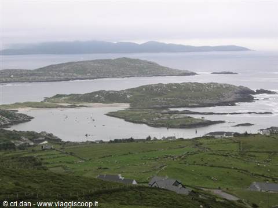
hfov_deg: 22.0
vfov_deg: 16.6
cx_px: 139
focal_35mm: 89
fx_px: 715
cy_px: 104
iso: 64
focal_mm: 18.6
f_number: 5.3
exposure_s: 1/124
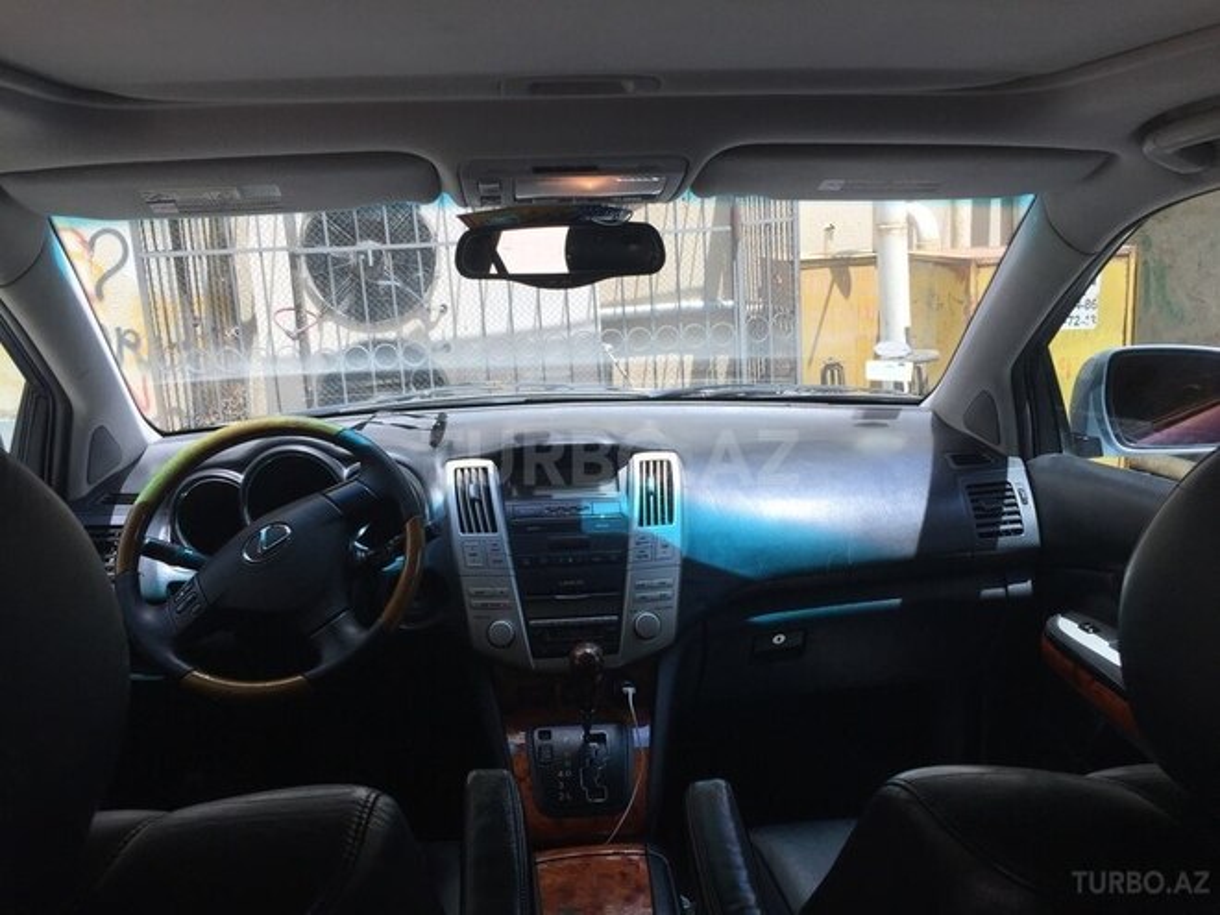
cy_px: 458
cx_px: 610
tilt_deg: -10.8
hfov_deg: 61.7
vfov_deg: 48.2
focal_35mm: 29
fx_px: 1022
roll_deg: +2.2
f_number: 2.2
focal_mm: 4.15
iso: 32
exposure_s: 1/599
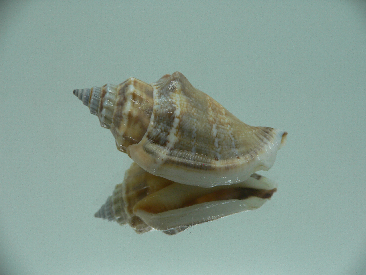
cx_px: 183
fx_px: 370
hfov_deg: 52.6
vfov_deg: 40.7
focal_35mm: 35
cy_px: 138
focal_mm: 4.6
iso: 80
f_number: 2.8
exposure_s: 1/60
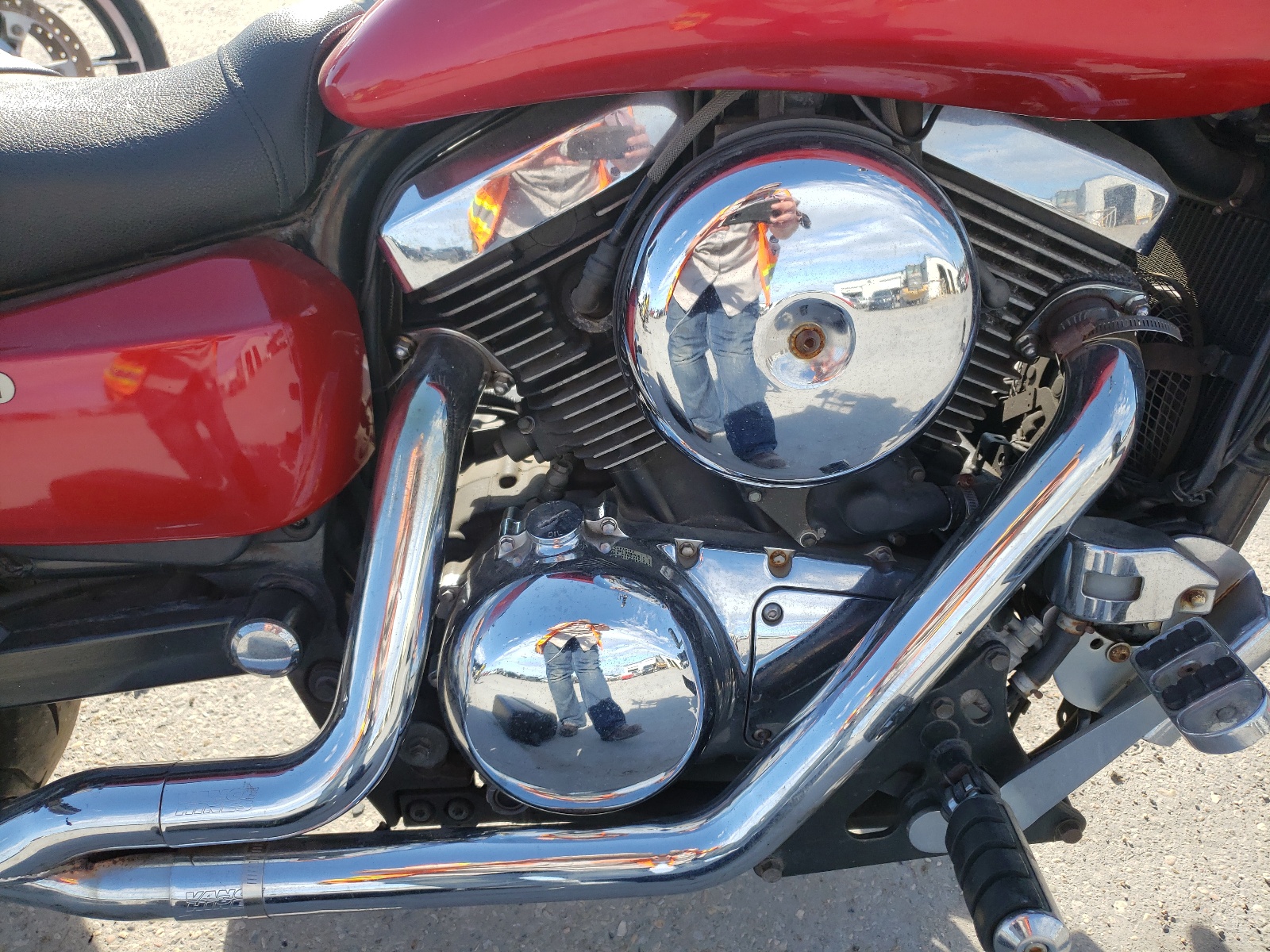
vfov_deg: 53.1
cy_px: 476
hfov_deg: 67.3
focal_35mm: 26
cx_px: 635
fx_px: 954
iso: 50
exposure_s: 1/1111
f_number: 1.5
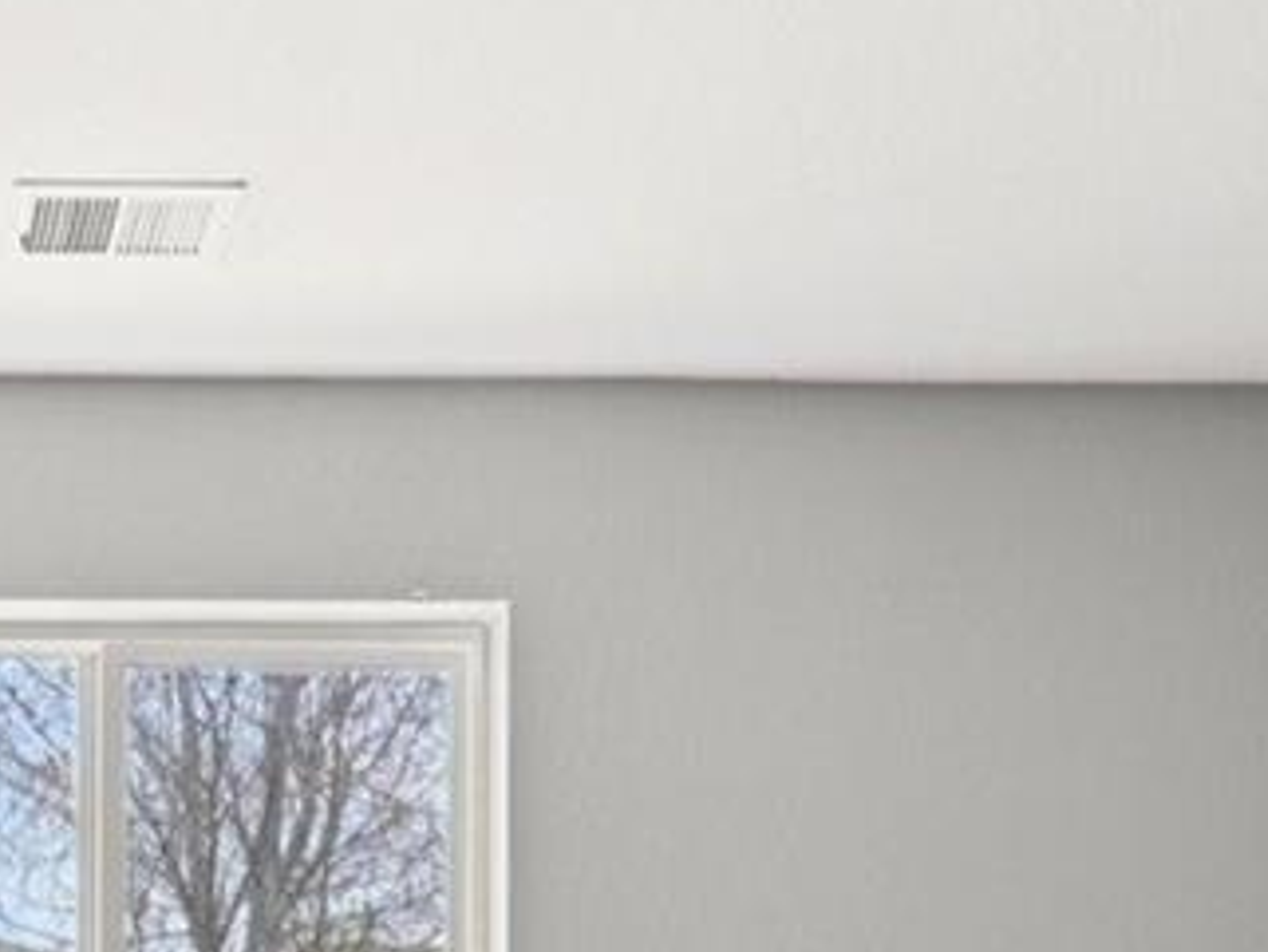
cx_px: -241
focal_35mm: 67
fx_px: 2455
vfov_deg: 18.9
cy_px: 1481
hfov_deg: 26.0
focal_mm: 14
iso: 125
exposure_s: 1/15
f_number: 11
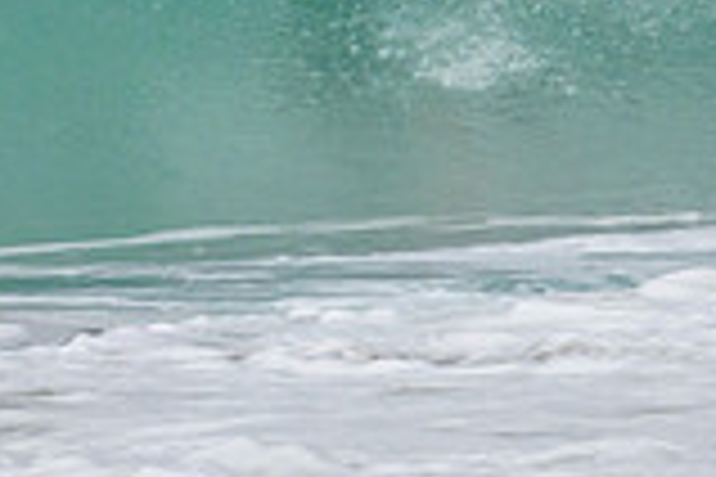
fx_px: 58091
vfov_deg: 0.5
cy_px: -200
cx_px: 135
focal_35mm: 2921
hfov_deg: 0.7
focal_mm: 800
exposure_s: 1/2000
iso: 1400
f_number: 11
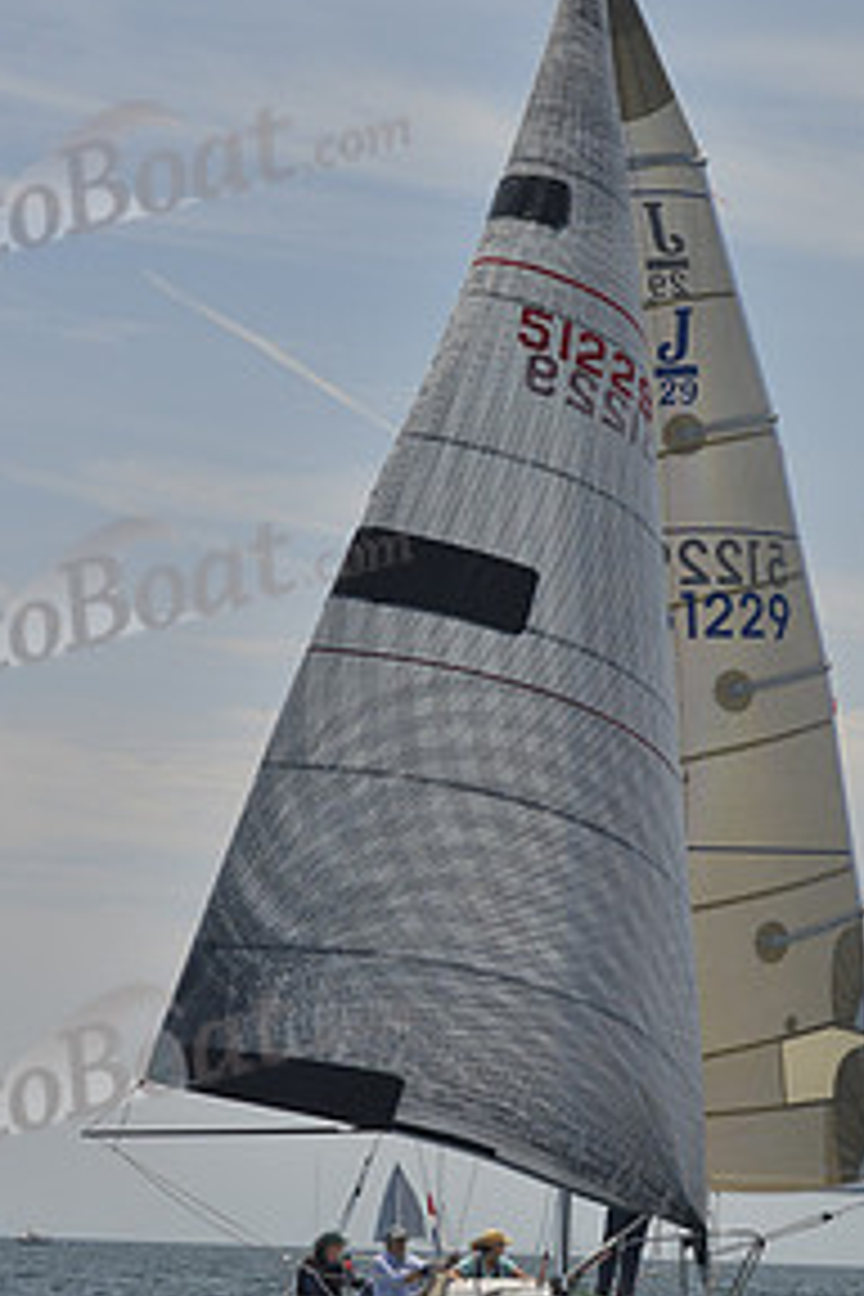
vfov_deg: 11.4
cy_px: 783
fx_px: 6515
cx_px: 646
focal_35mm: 181
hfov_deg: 7.6
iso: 400
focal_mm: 90
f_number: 8
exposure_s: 1/800
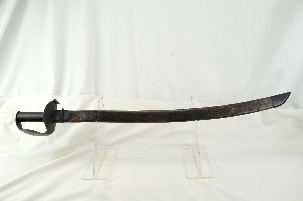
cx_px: 152
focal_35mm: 33
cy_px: 100
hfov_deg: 57.3
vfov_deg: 39.8
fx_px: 277
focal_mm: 22
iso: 220
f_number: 5.6
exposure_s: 1/125
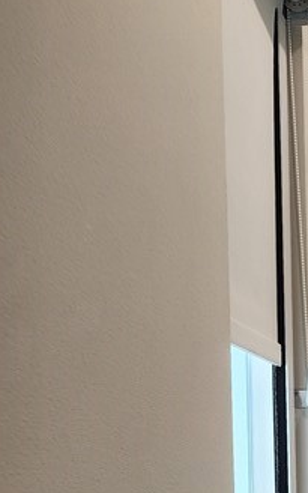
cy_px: 582
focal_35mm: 76
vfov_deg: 24.7
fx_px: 1021
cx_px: 551
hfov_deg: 15.0
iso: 64
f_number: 1.8
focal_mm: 6.4
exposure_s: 1/120
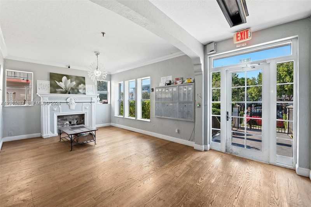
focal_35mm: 14
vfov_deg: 81.2
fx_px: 121
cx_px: 156
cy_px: 104
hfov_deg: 104.3
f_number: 8
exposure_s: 1/20
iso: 200
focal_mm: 14
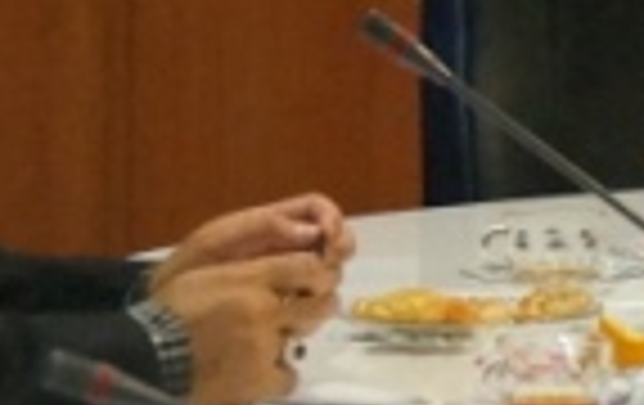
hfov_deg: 4.6
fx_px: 7667
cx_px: 1756
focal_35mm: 436
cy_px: -490
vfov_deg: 3.0
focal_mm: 40
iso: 3200
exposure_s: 1/125
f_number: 5.6
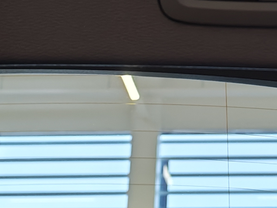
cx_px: 265
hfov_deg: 17.1
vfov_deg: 12.9
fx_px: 904
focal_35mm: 113
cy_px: -23
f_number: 1.9
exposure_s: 1/100
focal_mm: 6.12
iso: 160
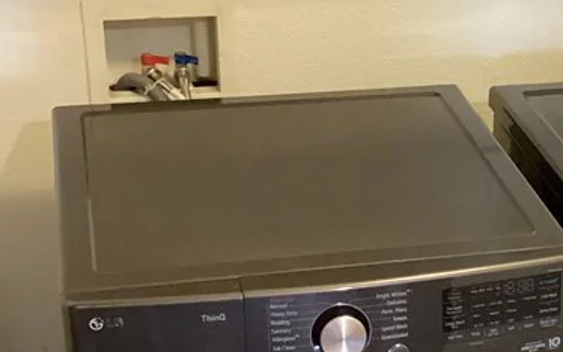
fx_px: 1381
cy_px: 235
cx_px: 479
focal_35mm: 90
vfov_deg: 14.5
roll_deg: -2.8
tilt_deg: -27.4
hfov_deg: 22.6
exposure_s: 1/30
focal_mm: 3.3
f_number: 2.4
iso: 640
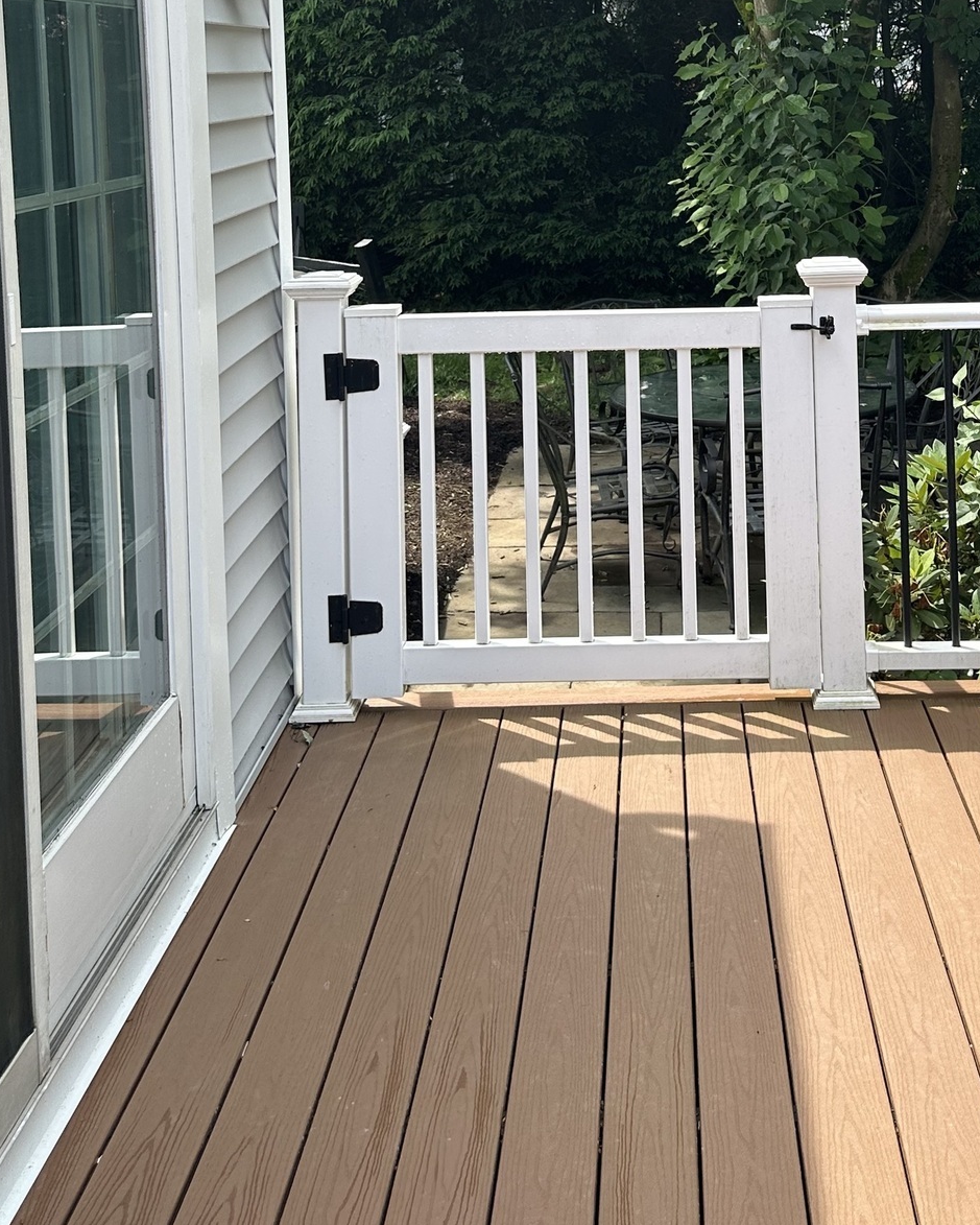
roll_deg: +1.6
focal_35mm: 46
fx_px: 1667
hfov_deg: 32.5
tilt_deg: -1.6
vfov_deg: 38.0
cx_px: 658
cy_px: 159
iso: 80
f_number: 1.78
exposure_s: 1/1241
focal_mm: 6.86
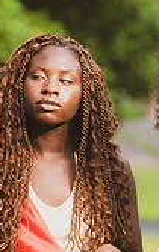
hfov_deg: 1.5
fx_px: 6110
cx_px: 238
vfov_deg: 2.4
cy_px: 160
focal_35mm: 885
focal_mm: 145
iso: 1000
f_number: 4
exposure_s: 1/1600
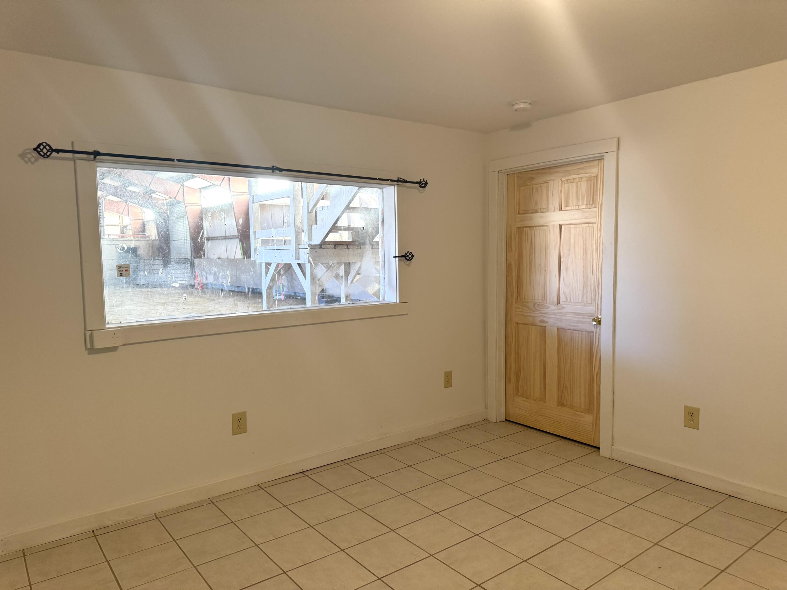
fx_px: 546
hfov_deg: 71.6
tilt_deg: -3.8
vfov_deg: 56.8
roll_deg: +0.9
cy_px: 295
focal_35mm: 24
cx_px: 394
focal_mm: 6.76
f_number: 1.78
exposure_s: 1/60
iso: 160
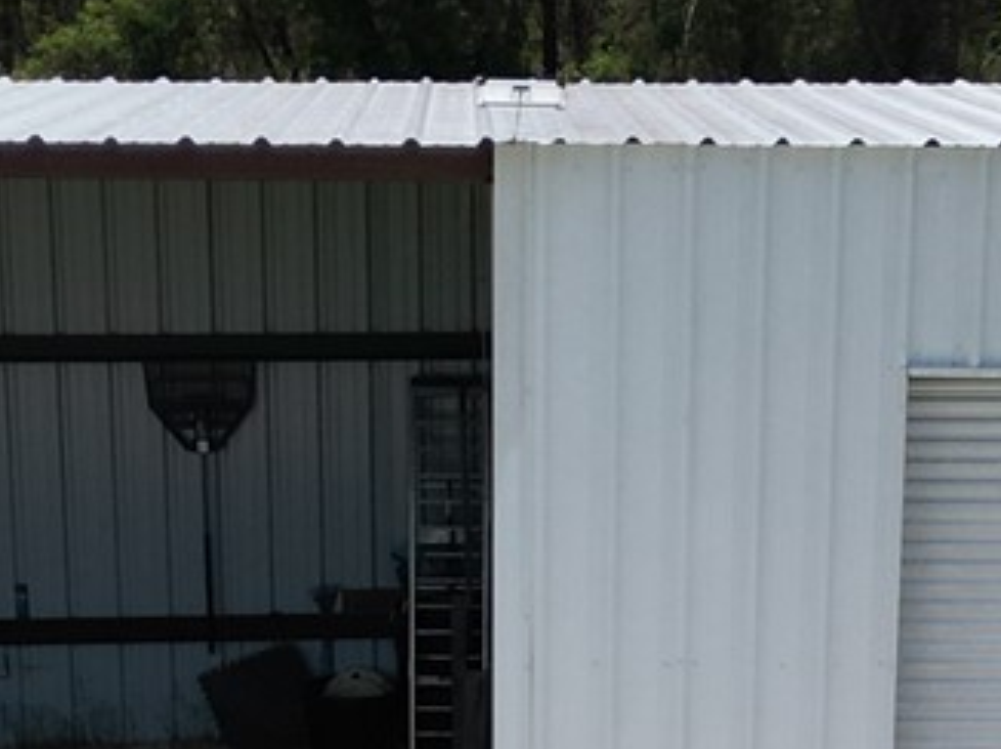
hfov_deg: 13.1
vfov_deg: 9.5
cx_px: 534
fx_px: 4363
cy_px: 1216
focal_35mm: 151
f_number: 1.7
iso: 130
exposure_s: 1/4000
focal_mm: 6.72
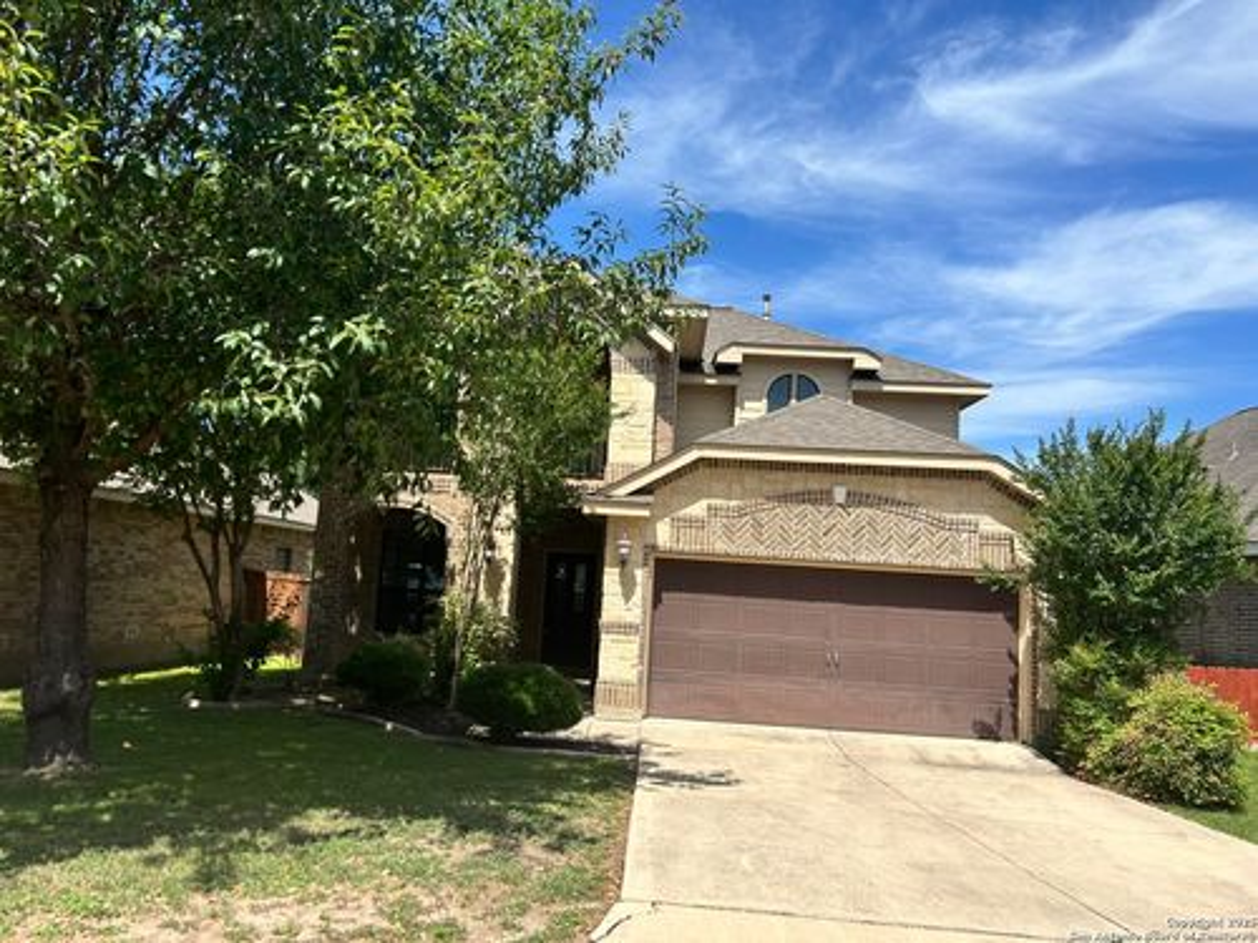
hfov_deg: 67.3
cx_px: 629
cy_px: 472
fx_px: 945
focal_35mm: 26
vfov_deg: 53.1
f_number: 1.5
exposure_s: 1/5076
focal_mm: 5.7
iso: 50
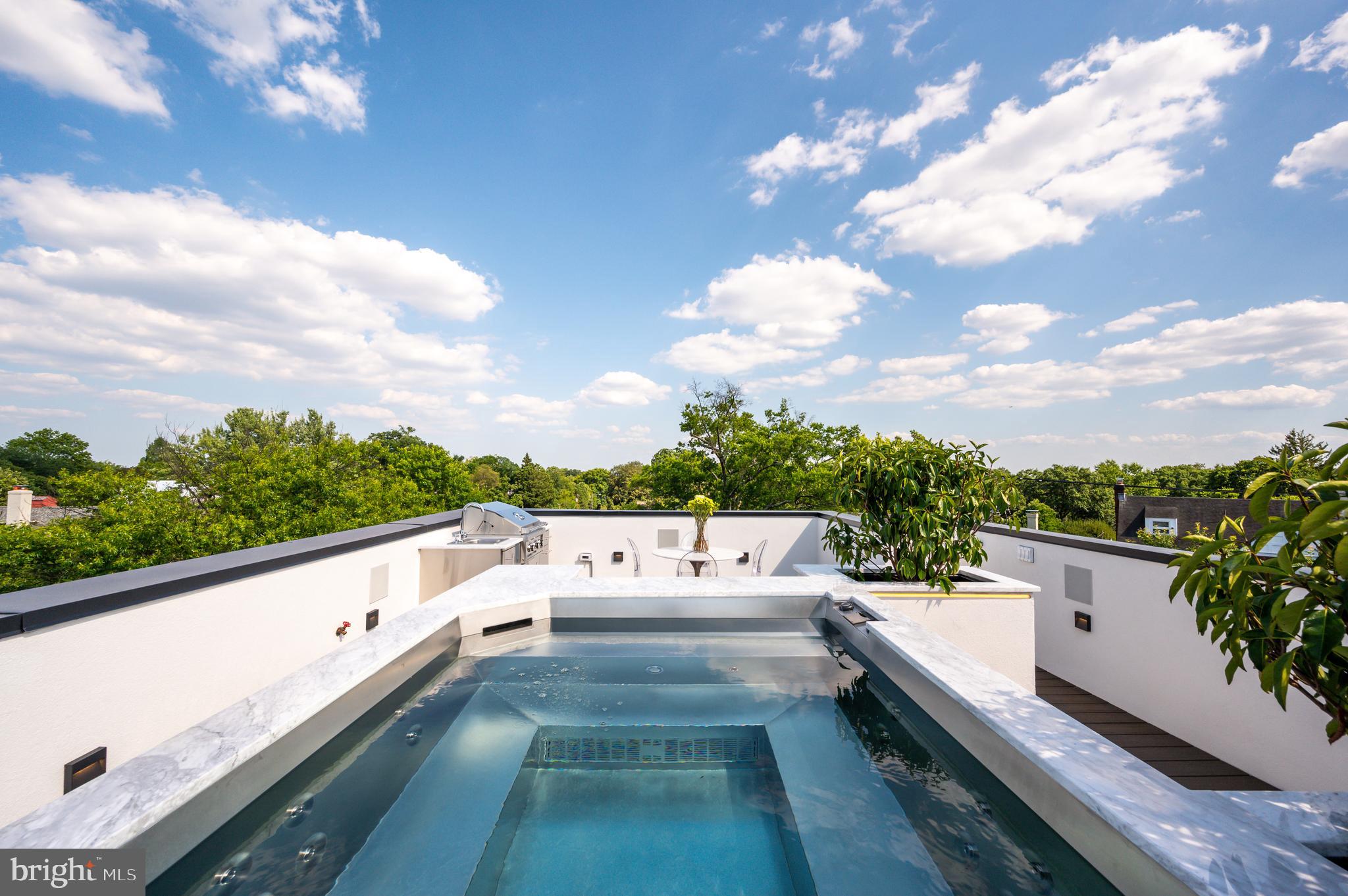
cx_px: 674
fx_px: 524
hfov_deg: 104.3
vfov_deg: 81.1
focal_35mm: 14
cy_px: 448
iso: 400
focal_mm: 14
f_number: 11
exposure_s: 1/640
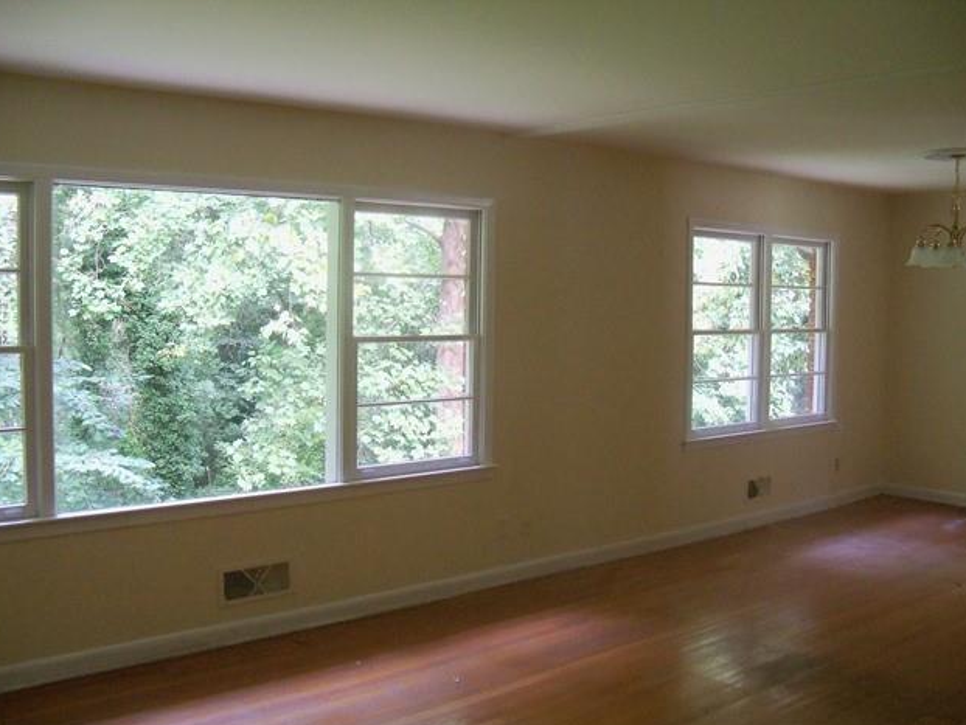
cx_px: 480
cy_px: 371
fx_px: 1005
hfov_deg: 51.3
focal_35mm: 36
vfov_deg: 39.7
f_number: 3.5
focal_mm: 6.2
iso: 500
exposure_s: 1/40
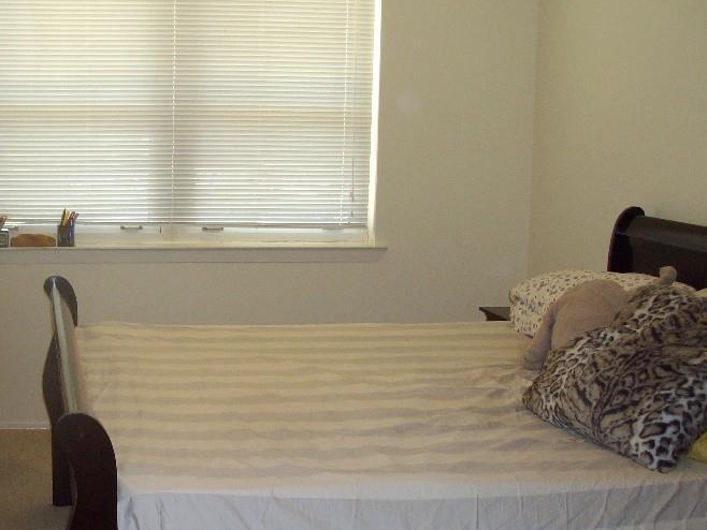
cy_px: 288
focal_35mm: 56
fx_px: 1144
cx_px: 189
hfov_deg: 33.7
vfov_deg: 26.1
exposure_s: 1/50
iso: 171
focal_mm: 6
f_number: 2.7
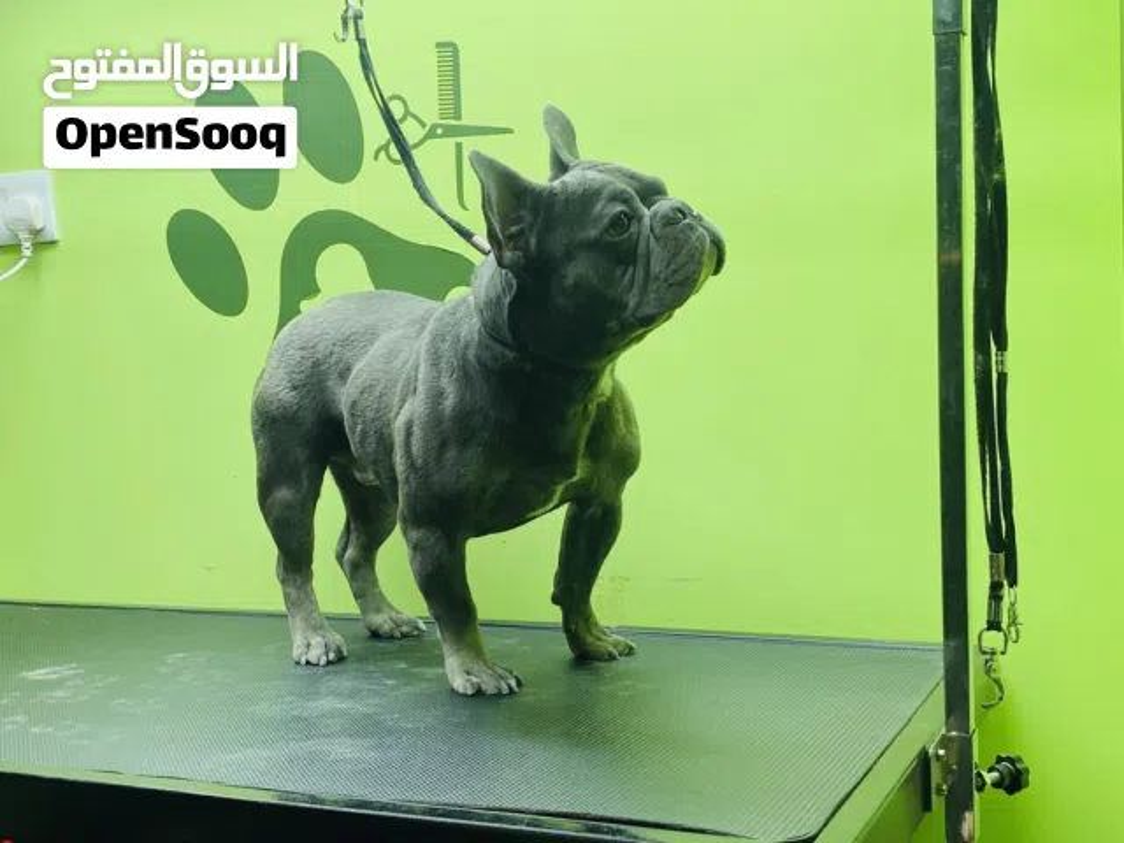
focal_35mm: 26
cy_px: 422
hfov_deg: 67.3
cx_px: 562
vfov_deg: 53.1
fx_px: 844
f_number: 1.8
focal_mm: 4.25
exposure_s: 1/217
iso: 32
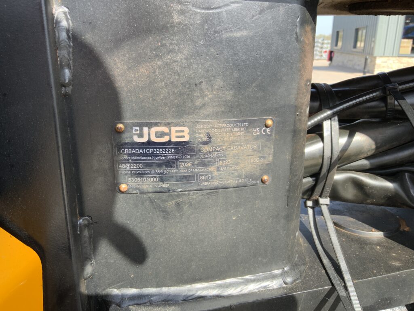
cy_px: 156
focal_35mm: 29
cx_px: 207
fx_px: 347
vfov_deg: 48.2
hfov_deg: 61.7
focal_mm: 3
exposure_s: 1/159
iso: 16
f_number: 1.8
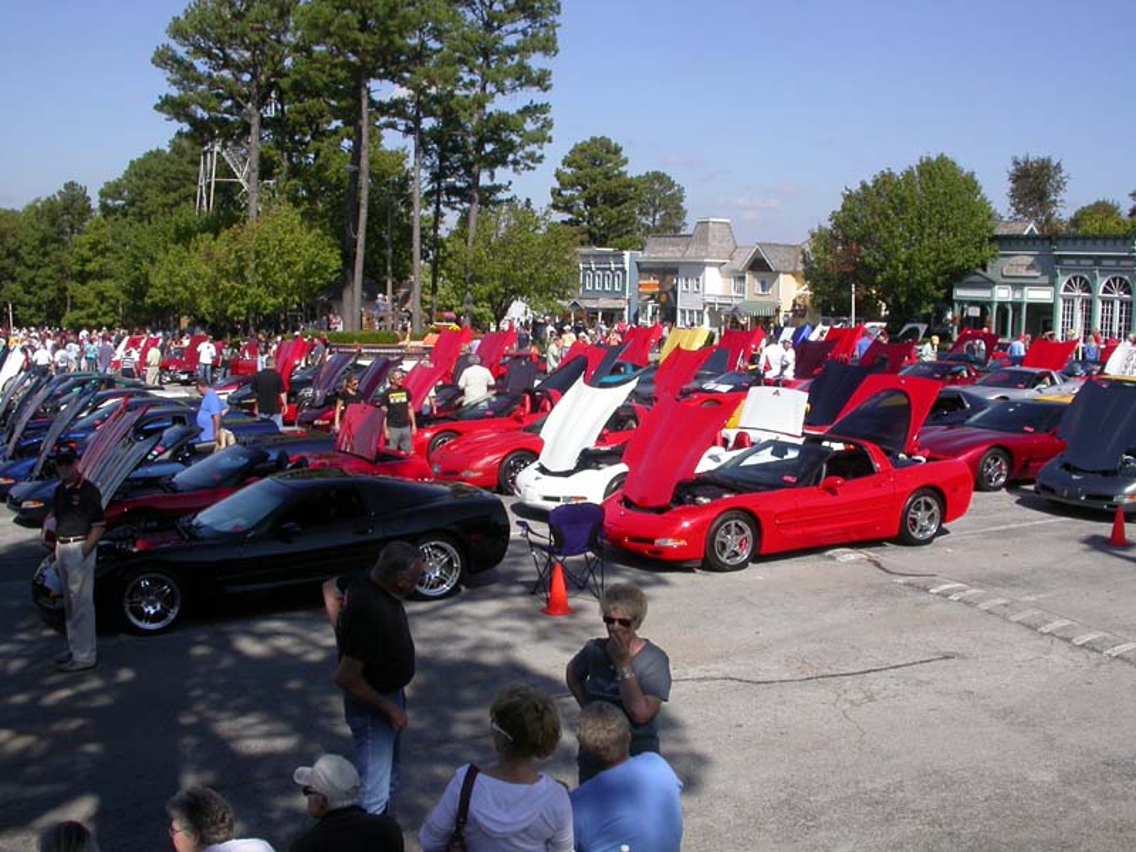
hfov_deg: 49.0
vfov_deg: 37.7
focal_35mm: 38
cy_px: 426
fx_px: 1247
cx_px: 568
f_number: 7.5
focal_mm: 7.85
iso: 100
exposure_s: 1/366
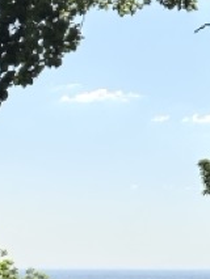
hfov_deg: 9.5
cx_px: 193
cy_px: 275
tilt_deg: -0.1
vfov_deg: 12.5
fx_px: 1261
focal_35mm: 156
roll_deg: -0.3
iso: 32
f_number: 1.6
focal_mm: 5.96
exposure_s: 1/4630
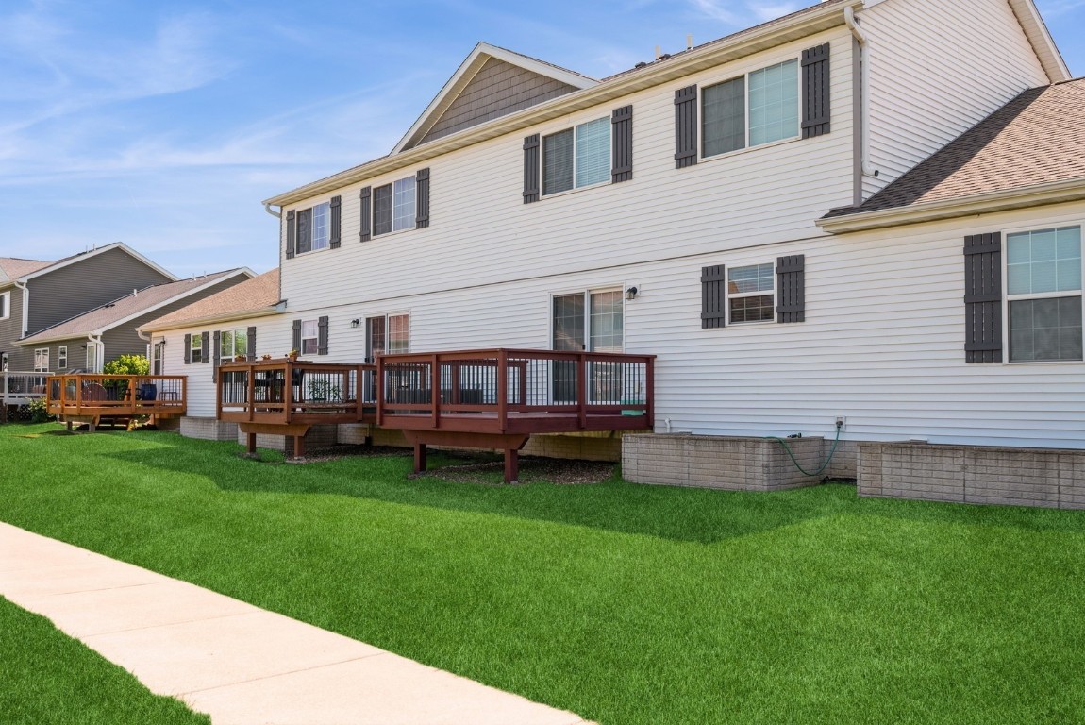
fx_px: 905
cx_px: 542
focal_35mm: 30
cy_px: 362
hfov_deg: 61.9
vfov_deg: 43.7
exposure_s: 1/200
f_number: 8
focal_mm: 30
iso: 200
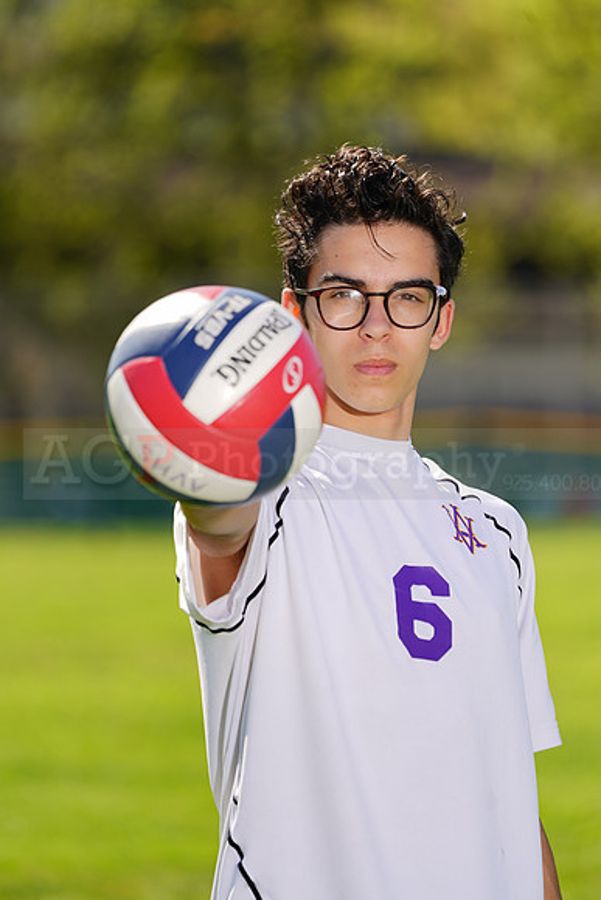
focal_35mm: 355
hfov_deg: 3.9
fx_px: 8884
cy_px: 450
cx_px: 300
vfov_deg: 5.8
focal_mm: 355
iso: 64
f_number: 7.1
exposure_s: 1/200
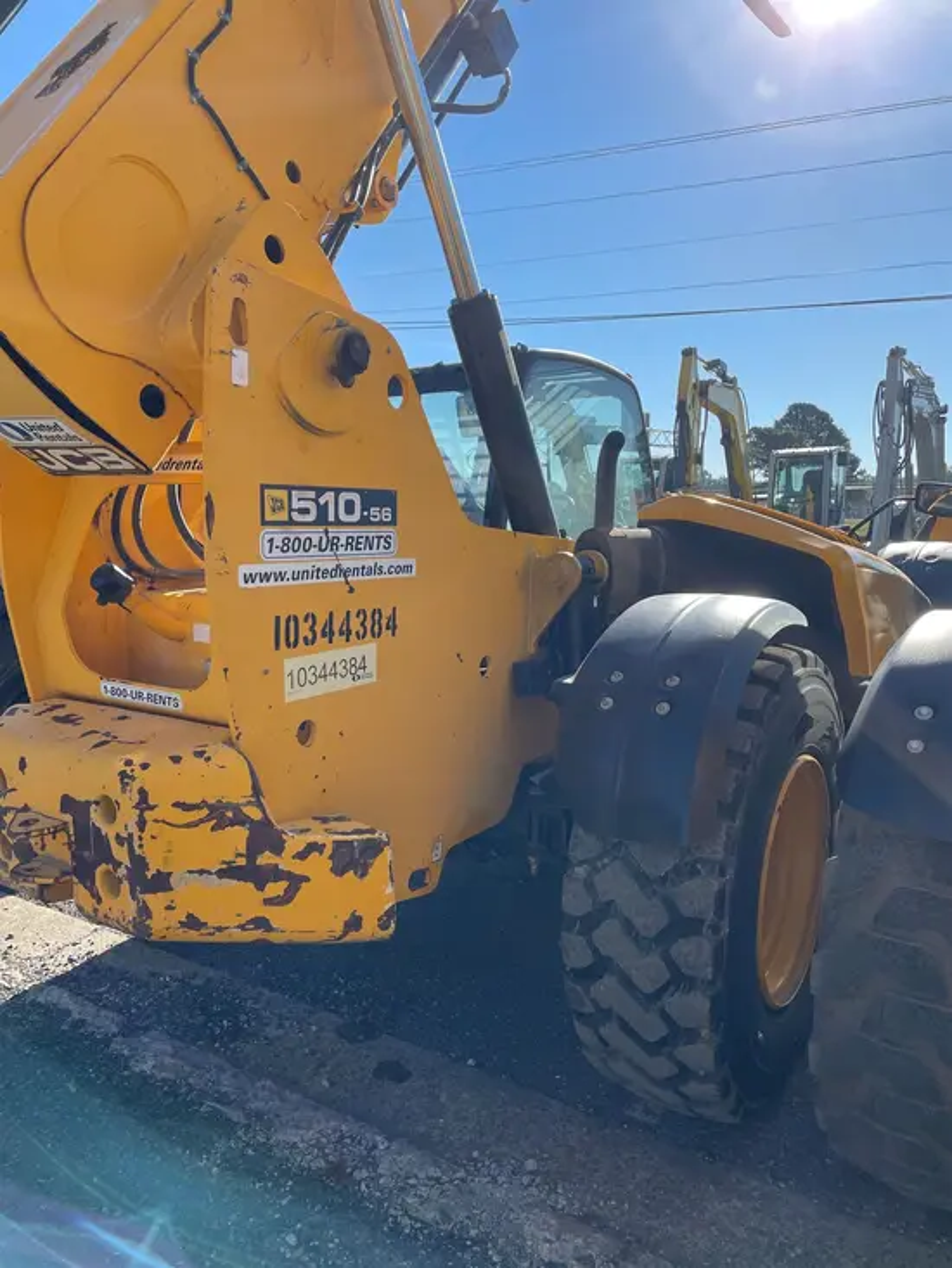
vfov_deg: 67.3
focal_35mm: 26
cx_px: 476
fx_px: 953
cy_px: 634
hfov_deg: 53.1
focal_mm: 4.2
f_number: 1.6
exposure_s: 1/2304
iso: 32
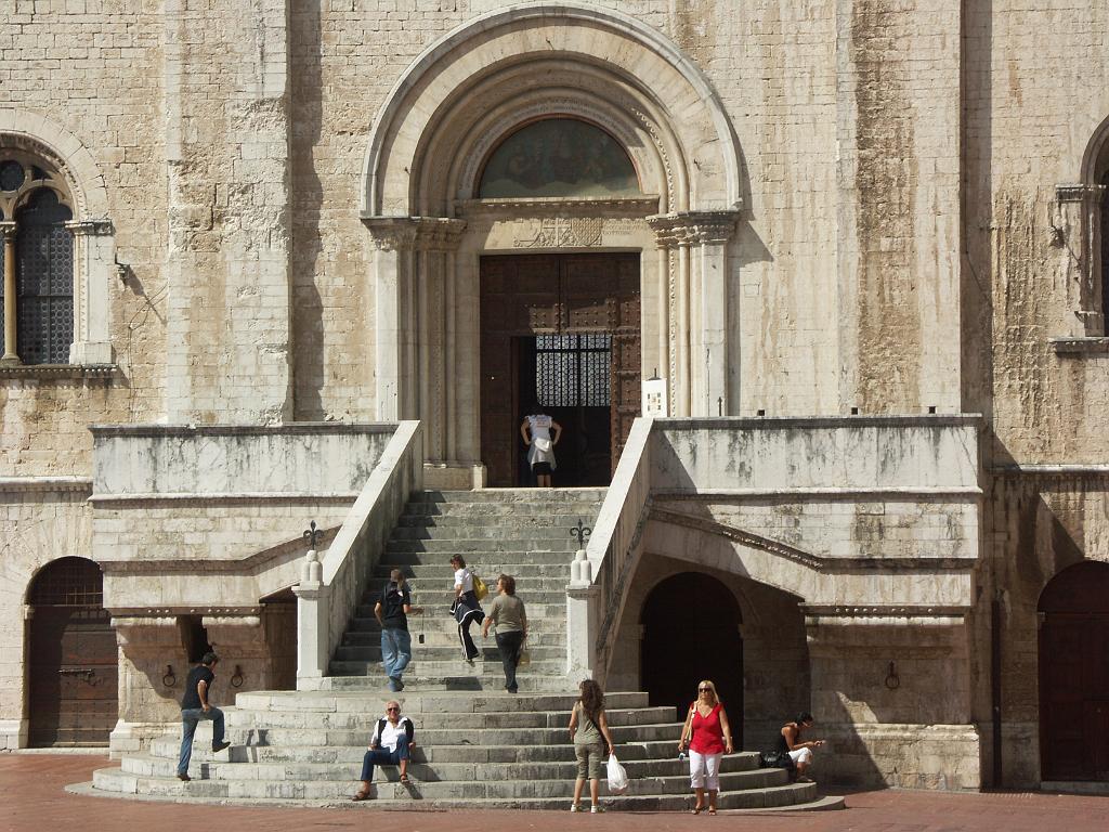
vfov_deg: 12.0
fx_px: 3941
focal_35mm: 123
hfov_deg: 16.0
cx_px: 554
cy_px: 416
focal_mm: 31.36
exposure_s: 1/640
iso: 64
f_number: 6.3
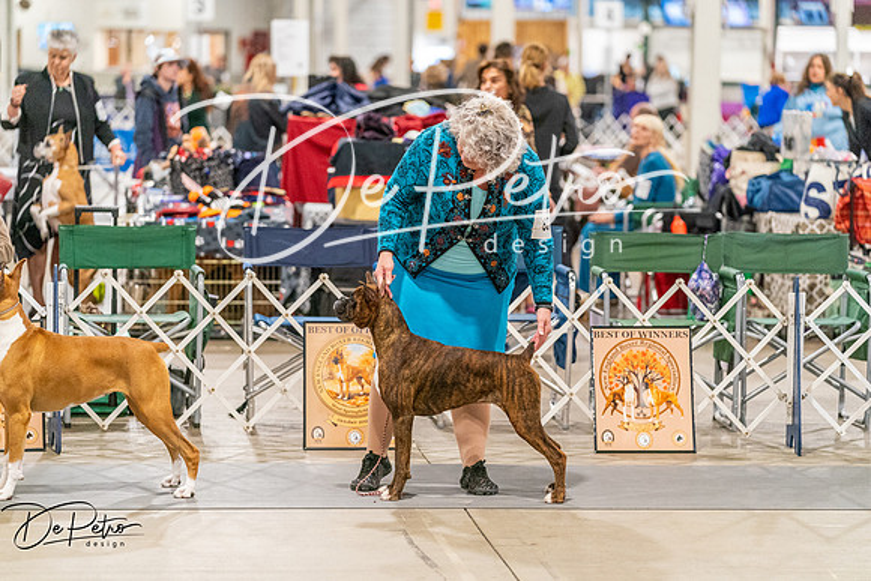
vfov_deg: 10.2
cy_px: 290
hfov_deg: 15.3
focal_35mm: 134
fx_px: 3243
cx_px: 436
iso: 6400
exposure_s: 1/250
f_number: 3.2
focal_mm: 134
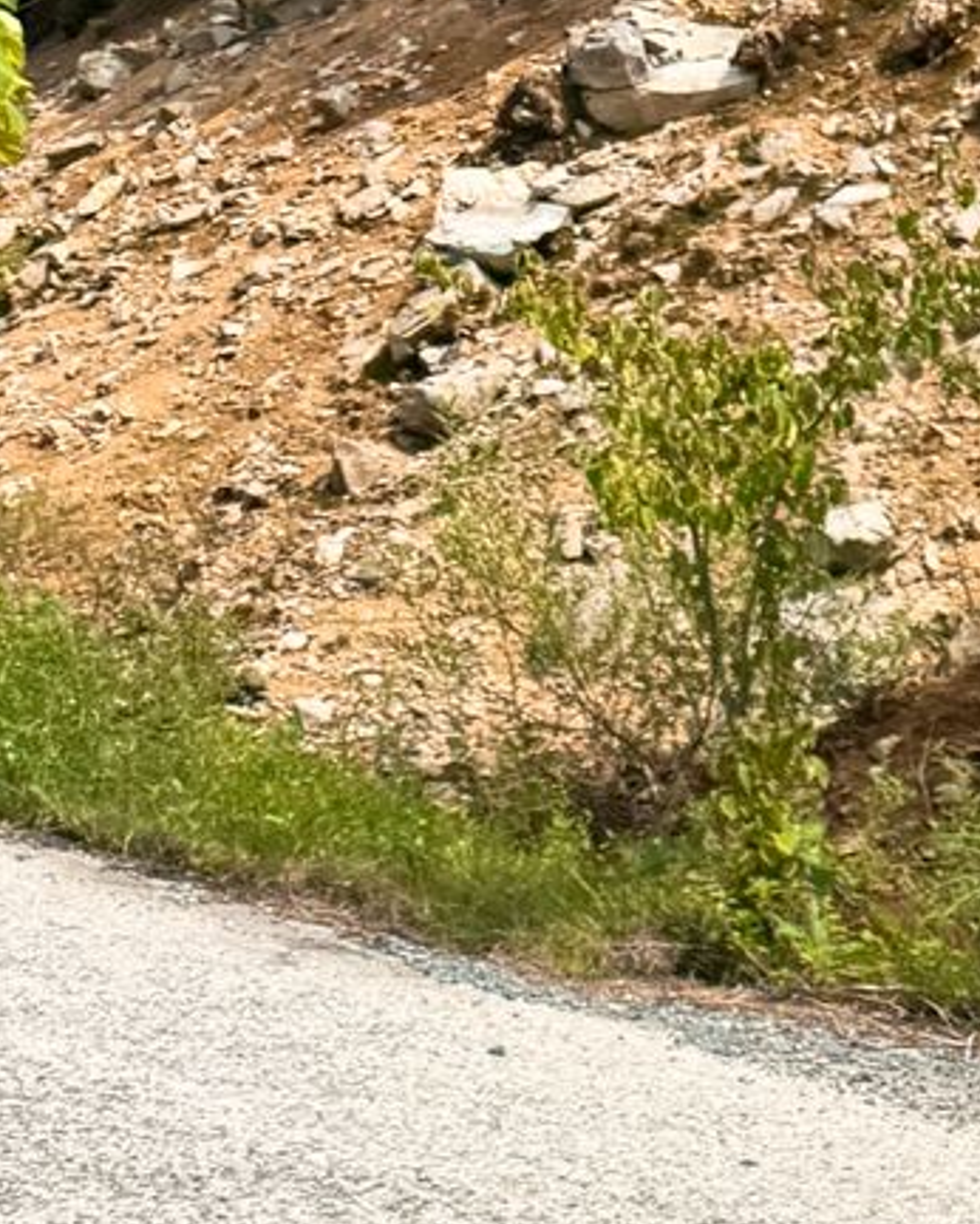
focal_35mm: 78
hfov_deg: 17.6
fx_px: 2826
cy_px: 1380
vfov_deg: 22.9
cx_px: 1481
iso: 80
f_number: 1.78
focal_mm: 6.76
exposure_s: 1/5348
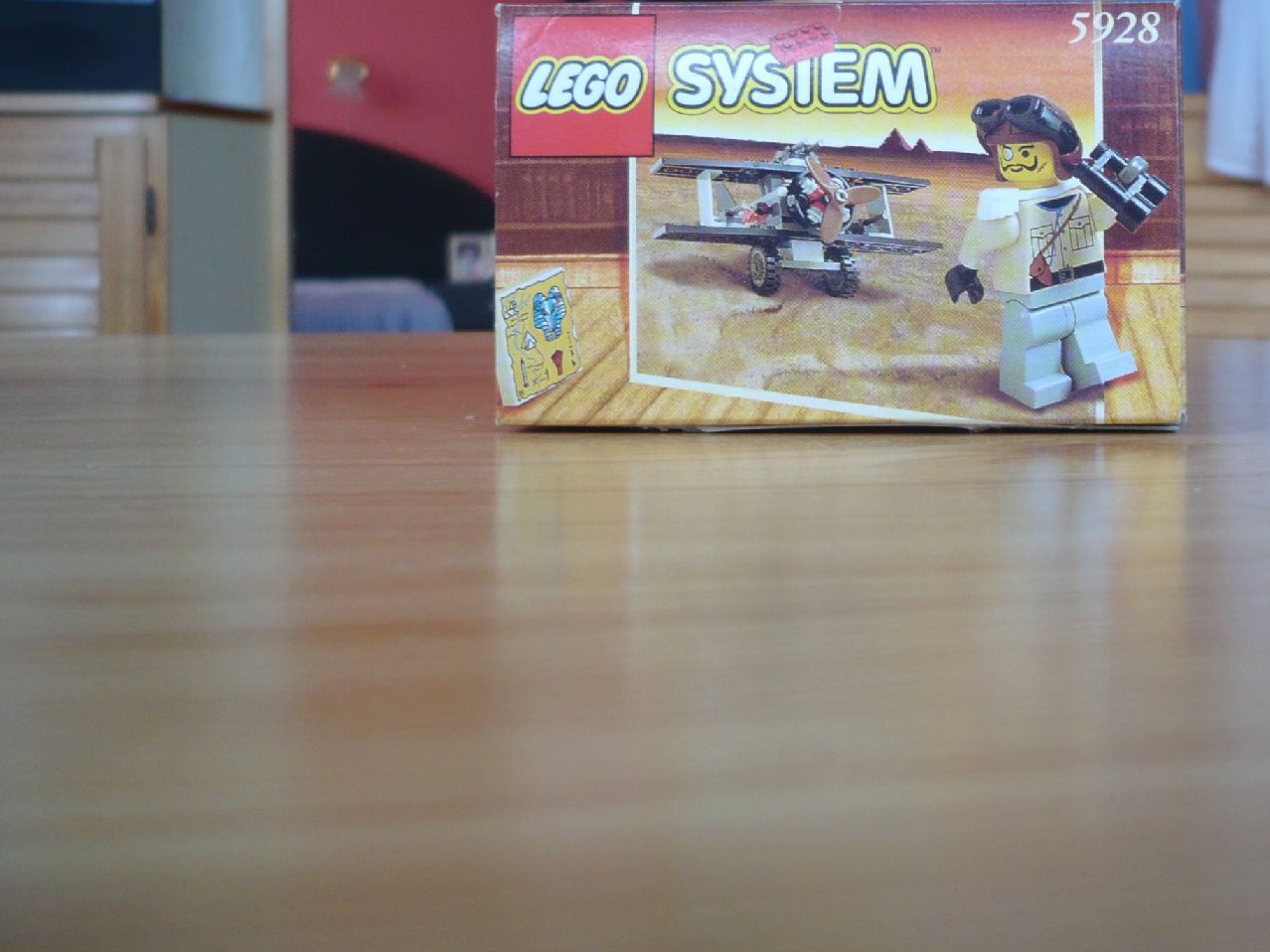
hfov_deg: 34.9
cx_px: 934
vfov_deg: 26.8
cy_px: 267
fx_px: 1981
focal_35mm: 54
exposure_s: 1/40
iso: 100
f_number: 2.8
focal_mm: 5.8
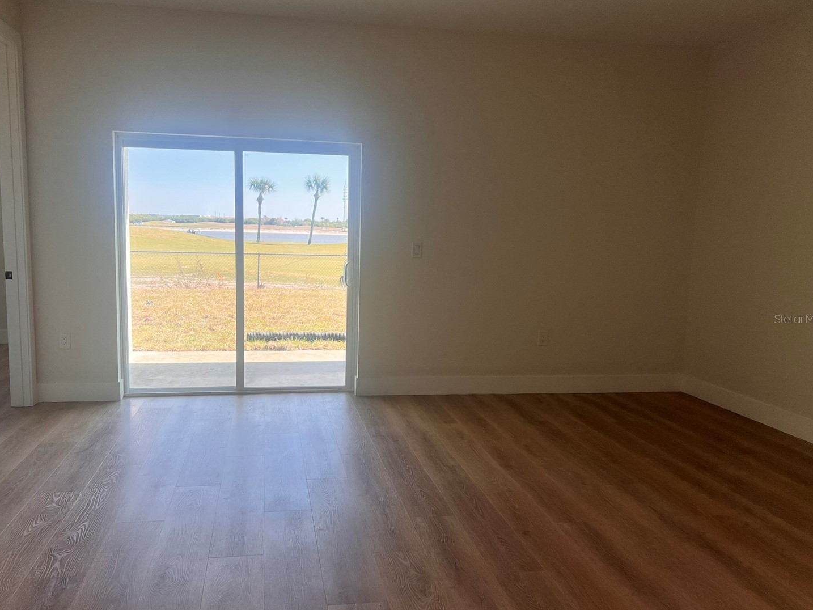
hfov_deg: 61.6
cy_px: 319
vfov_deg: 48.2
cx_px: 374
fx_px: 681
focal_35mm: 29
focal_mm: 5.7
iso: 50
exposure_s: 1/1147
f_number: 1.5
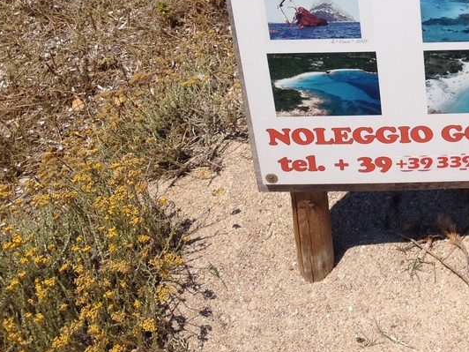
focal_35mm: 79
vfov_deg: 18.1
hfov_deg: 23.6
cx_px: 480
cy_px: -25
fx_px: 1070
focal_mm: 4.28
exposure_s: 1/3247
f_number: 2.4
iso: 50
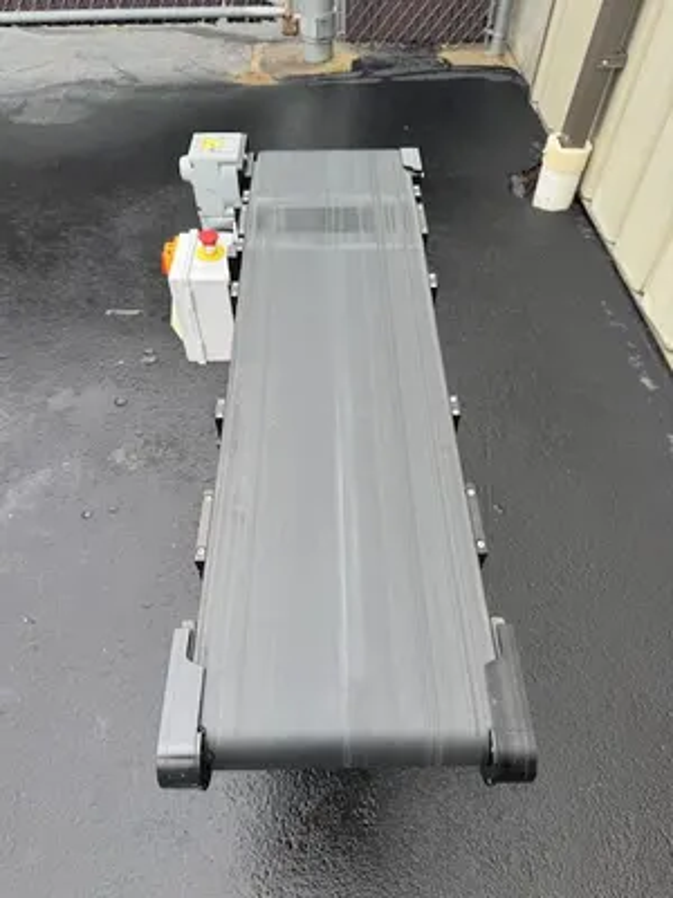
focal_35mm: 24
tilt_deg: -51.3
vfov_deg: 71.6
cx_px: 336
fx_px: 622
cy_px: 449
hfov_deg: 56.8
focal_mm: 6.76
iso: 80
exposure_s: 1/488
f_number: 1.78
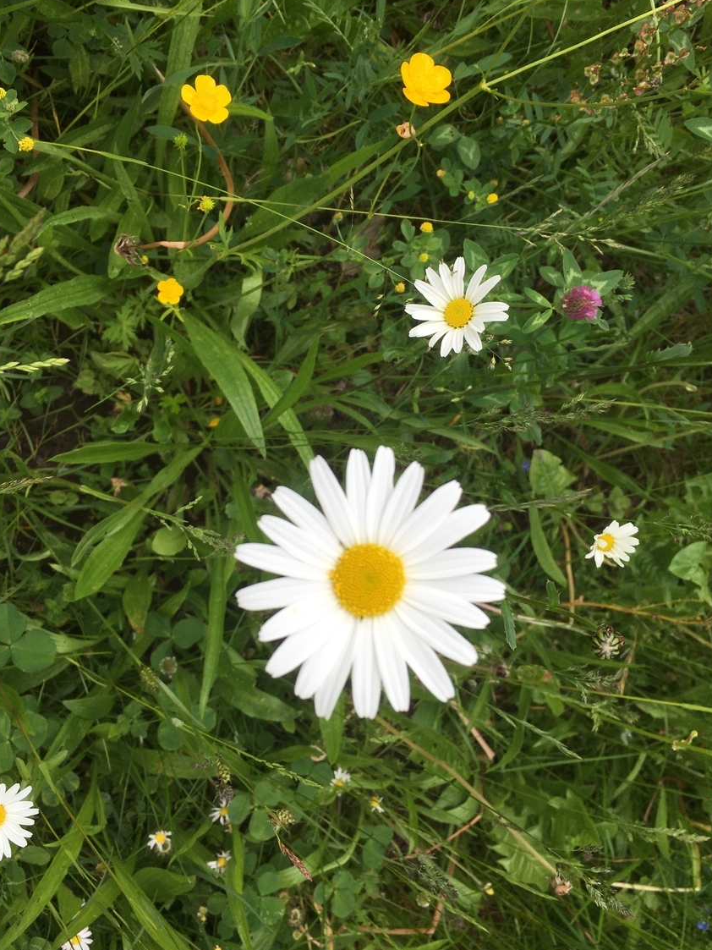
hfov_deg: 45.4
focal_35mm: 31
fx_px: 850
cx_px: 370
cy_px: 455
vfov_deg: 58.3
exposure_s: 1/739
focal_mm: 4.15
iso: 25
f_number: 2.2
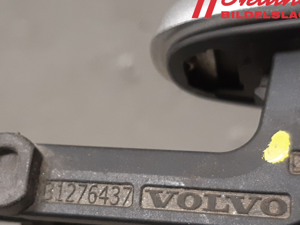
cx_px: 102
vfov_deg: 36.5
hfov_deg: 47.1
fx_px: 338
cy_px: 150
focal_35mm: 39
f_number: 1.7
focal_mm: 3.93
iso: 200
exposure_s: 1/50
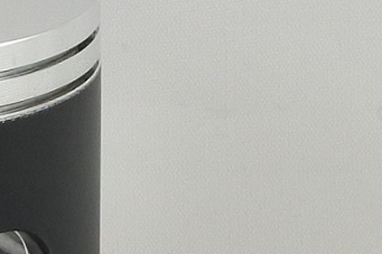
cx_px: -146
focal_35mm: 221
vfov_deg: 6.2
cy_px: 298
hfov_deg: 9.1
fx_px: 2344
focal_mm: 16.1
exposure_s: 1/200
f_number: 4.5
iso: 400
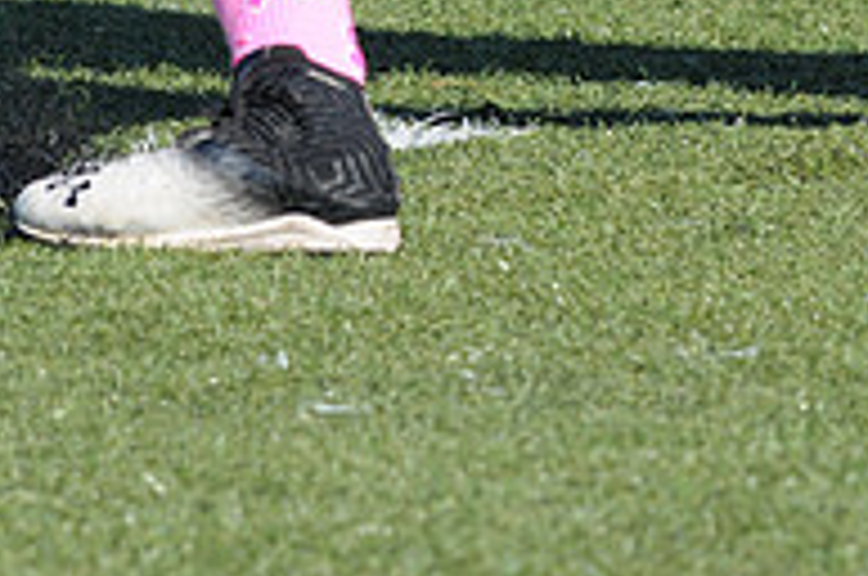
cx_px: 542
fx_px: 32568
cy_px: -558
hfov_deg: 1.5
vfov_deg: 1.0
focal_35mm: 1353
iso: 200
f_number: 7.1
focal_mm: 300
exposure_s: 1/500
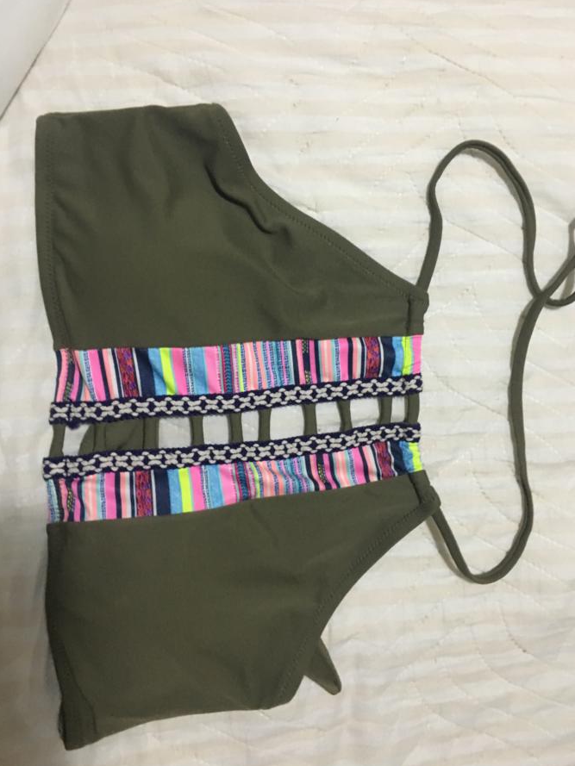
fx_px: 664
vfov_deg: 60.0
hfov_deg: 46.8
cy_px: 375
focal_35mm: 30
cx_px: 293
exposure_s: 1/17
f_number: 2.2
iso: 400
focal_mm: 4.15
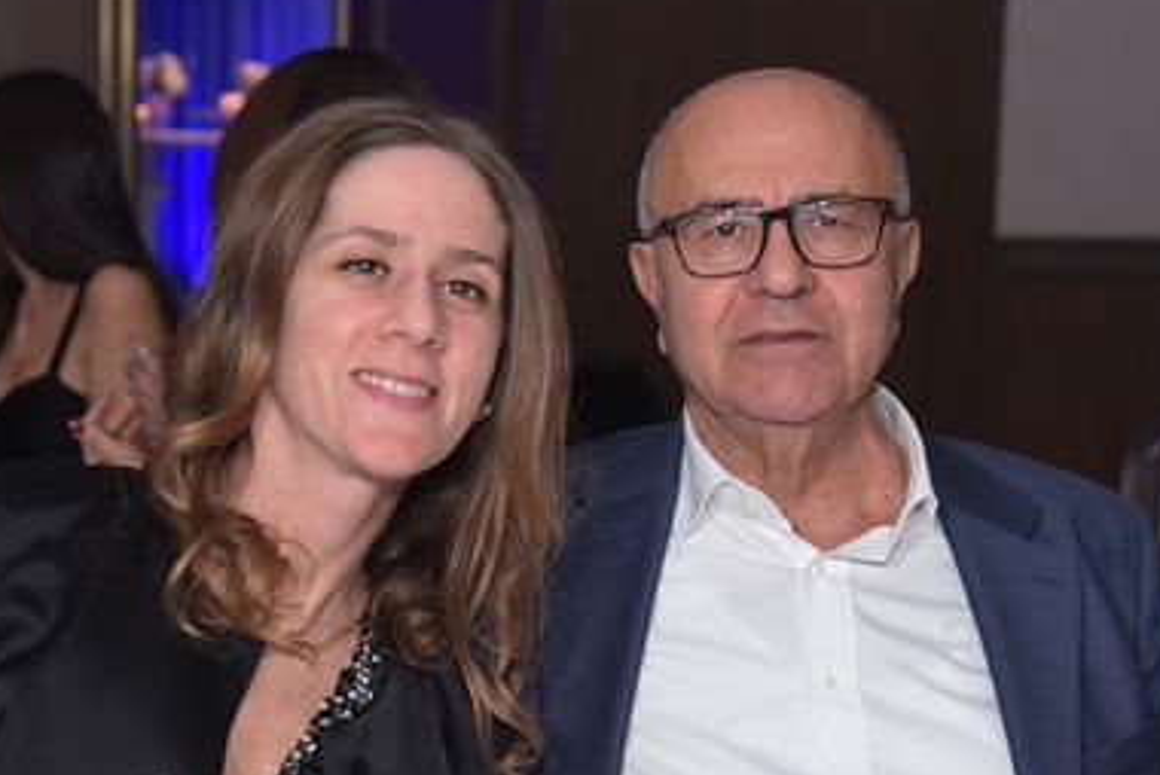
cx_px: 421
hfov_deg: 20.2
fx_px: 3257
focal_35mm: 101
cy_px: 479
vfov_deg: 13.6
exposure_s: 1/125
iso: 1250
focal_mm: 48
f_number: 4
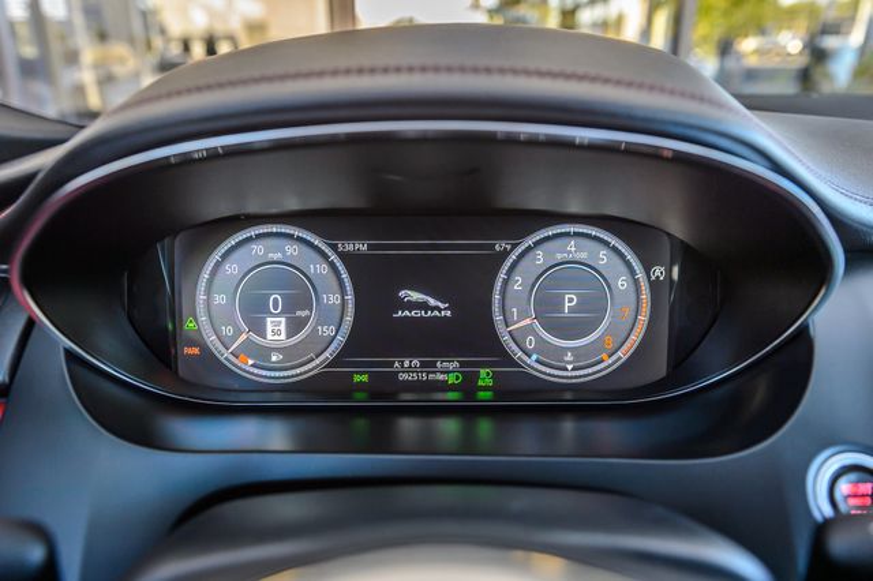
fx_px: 641
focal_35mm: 26
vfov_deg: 48.7
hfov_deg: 68.4
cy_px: 314
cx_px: 415
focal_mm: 24
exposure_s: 1/80
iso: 400
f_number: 4
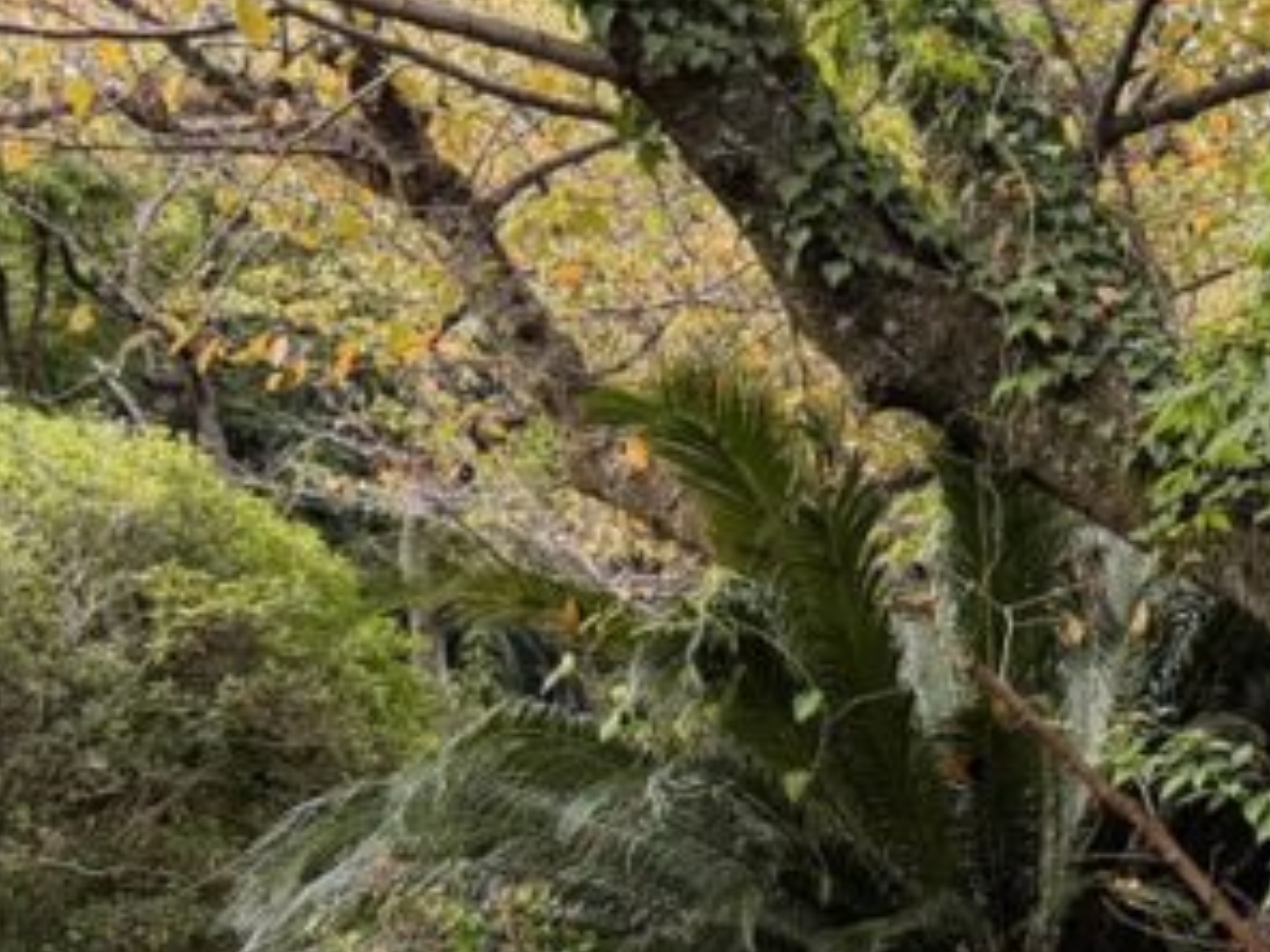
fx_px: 3045
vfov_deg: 16.1
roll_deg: +0.1
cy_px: 1488
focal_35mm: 83
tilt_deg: -8.0
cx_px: 1334
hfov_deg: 22.5
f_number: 1.78
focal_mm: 6.76
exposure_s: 1/296
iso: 100
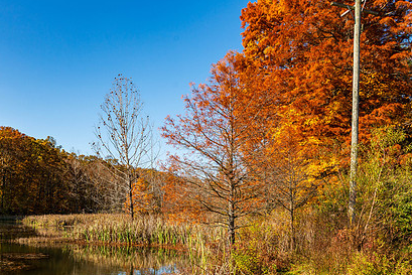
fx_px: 389
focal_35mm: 34
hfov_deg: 54.3
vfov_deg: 38.3
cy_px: 192
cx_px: 128
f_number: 7.1
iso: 200
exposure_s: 1/400
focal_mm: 24
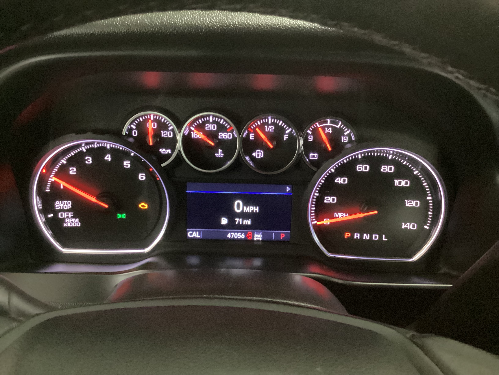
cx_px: 250
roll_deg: -1.3
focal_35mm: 31
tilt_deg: -23.6
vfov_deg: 45.4
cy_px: 188
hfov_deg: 58.4
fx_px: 447
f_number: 2.4
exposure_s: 1/20
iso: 800
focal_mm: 3.3
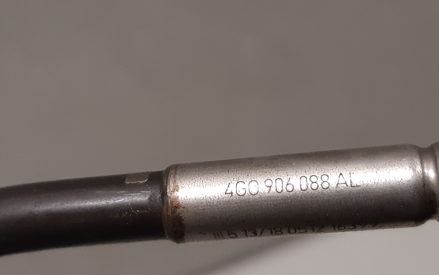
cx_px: 205
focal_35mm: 30
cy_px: 134
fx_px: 359
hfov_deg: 62.8
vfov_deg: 41.8
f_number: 1.7
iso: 125
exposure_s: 1/50
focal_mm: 3.93
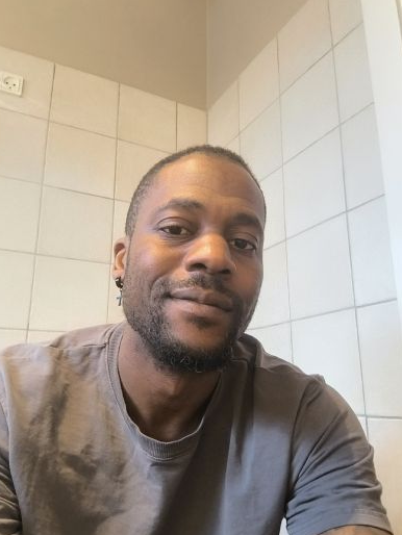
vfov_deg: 63.4
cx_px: 206
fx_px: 433
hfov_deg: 49.8
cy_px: 269
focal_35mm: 28
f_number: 2.45
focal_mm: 3.26
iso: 320
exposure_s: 1/25
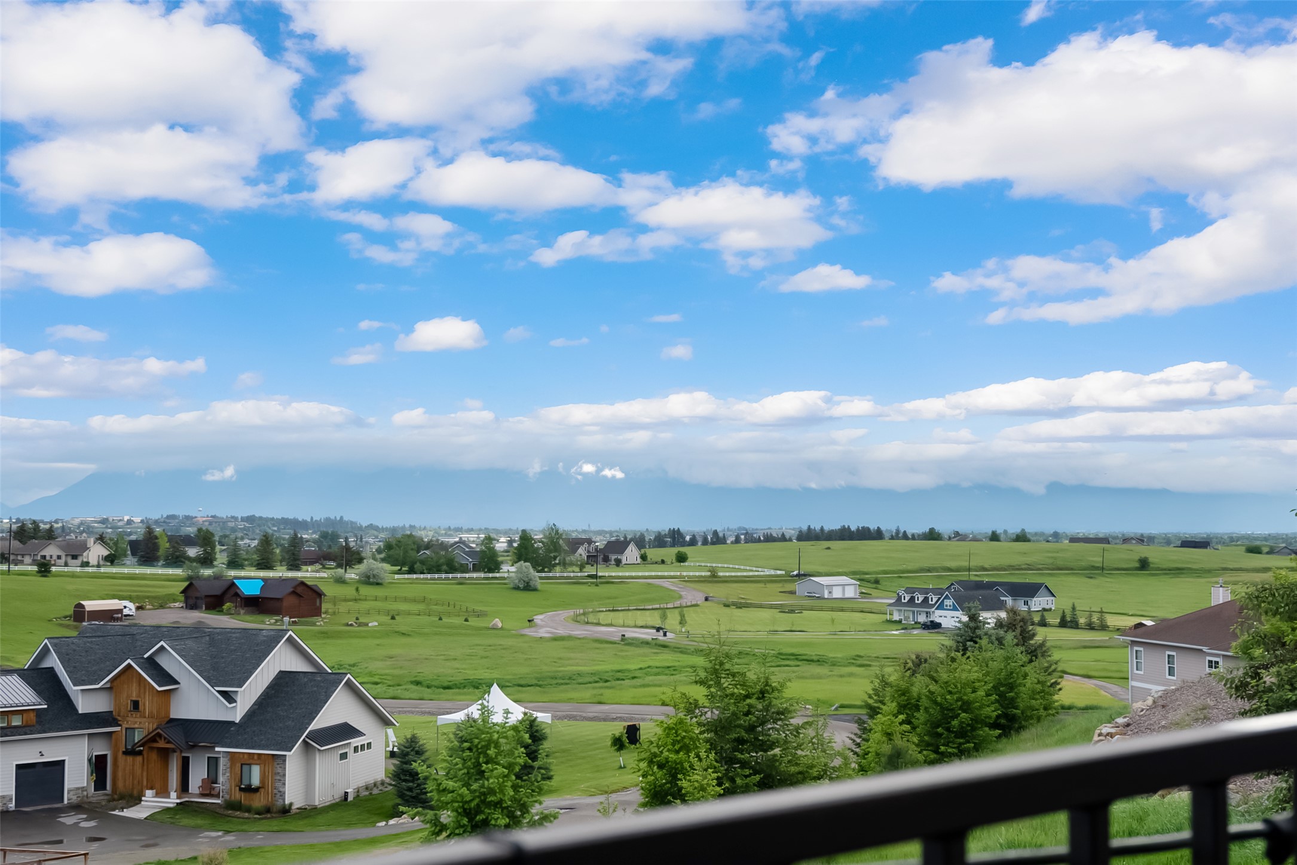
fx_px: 1513
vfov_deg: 31.9
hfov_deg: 46.4
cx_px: 648
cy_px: 432
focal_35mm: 42
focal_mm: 28
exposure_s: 1/320
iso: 100
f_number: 5.6
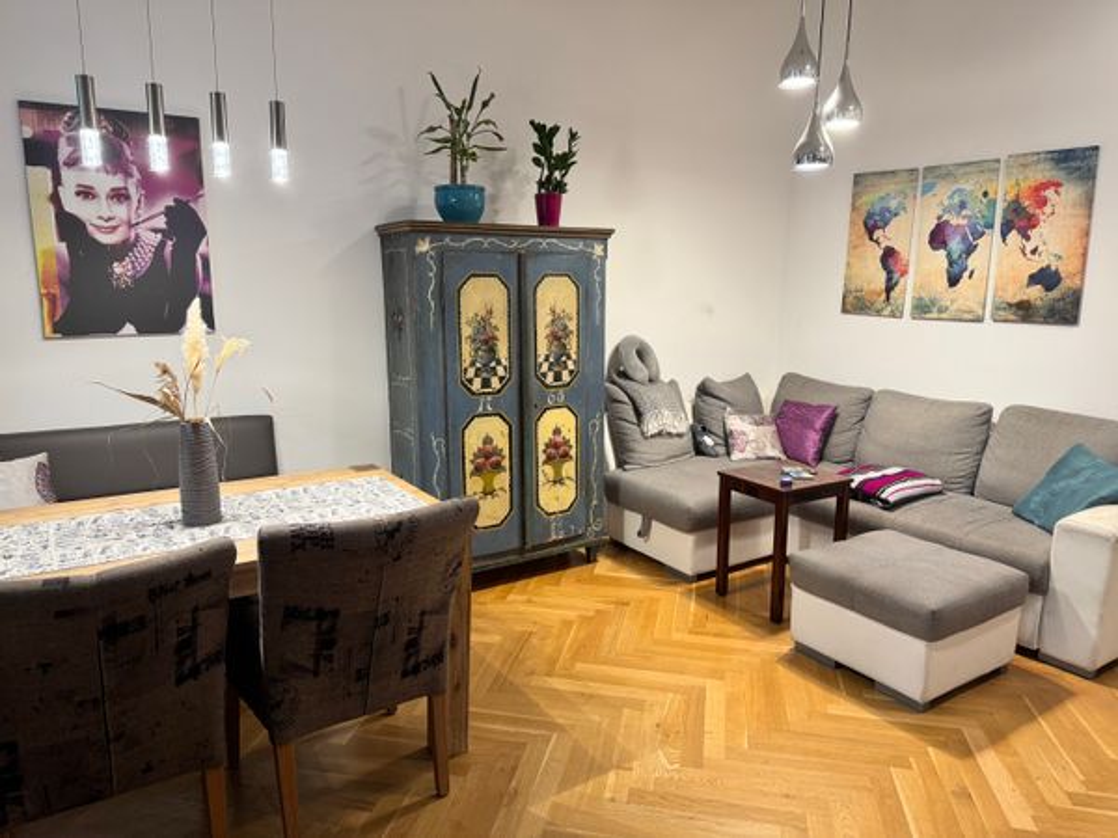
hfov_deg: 71.6
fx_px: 775
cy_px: 419
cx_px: 559
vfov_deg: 56.8
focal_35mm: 24
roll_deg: -0.9
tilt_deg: -10.4
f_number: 1.78
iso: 250
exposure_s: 1/50
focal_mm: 6.76
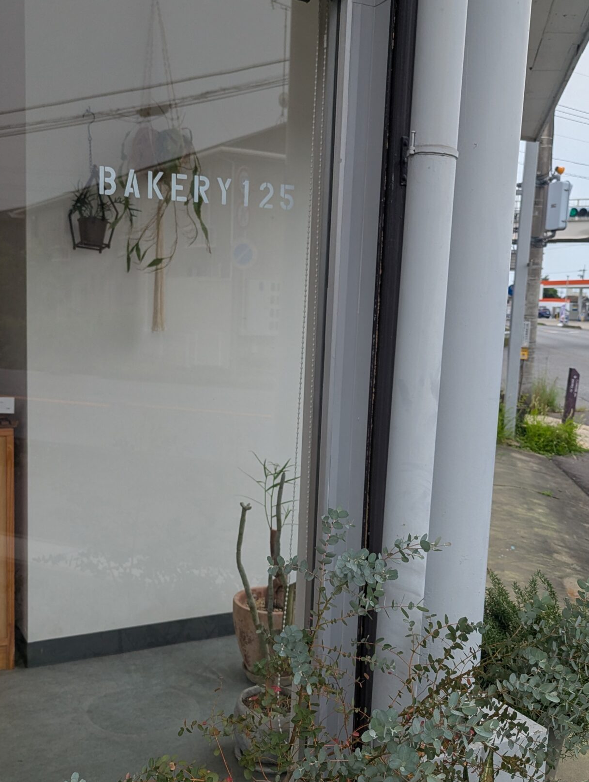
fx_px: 860
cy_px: 447
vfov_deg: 48.8
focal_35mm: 38
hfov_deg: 37.8
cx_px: 265
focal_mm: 6.81
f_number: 1.85
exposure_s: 1/1029
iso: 43
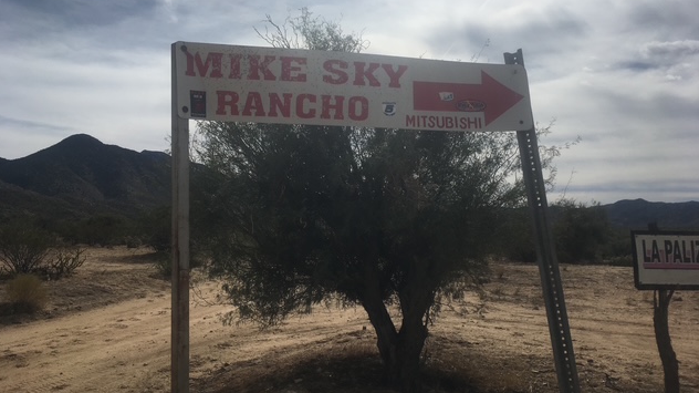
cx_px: 346
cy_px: 147
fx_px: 593
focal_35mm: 32
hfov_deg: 61.0
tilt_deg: +10.0
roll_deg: -1.1
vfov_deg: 36.4
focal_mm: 4.15
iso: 25
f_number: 2.2
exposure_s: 1/5128
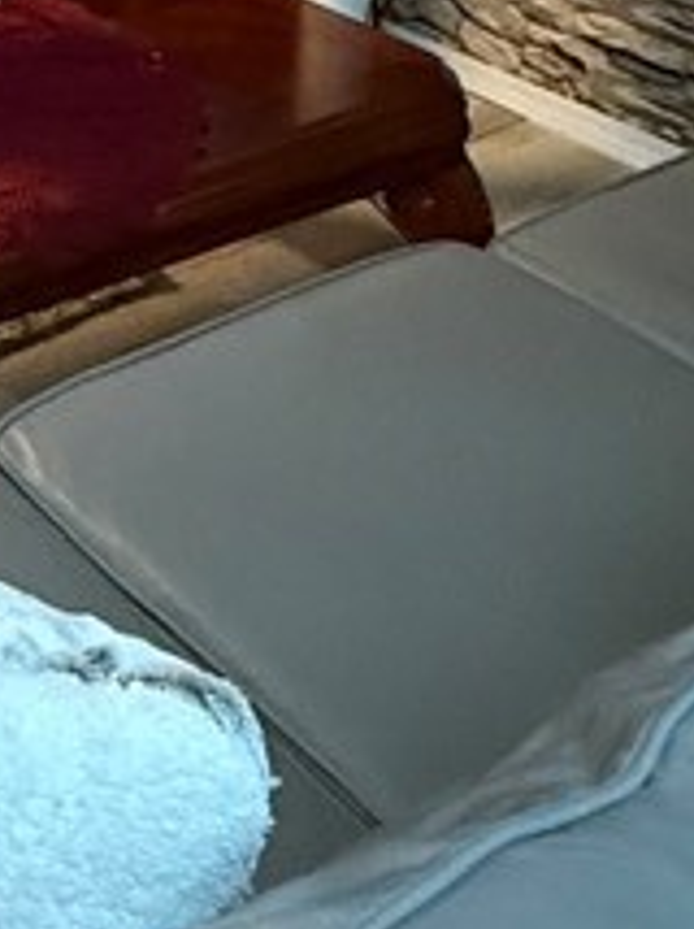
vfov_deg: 22.5
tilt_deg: -4.5
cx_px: -343
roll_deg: -1.3
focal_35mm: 67
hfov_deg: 19.2
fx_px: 1795
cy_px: -547
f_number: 2.2
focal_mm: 2.22
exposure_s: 1/40
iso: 1250
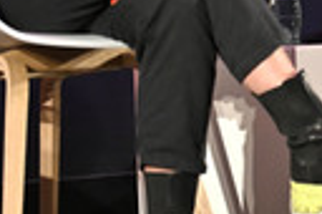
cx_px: 376
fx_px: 2198
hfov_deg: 8.3
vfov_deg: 5.5
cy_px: -65
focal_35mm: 246
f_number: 2.8
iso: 3200
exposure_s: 1/400
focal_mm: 70
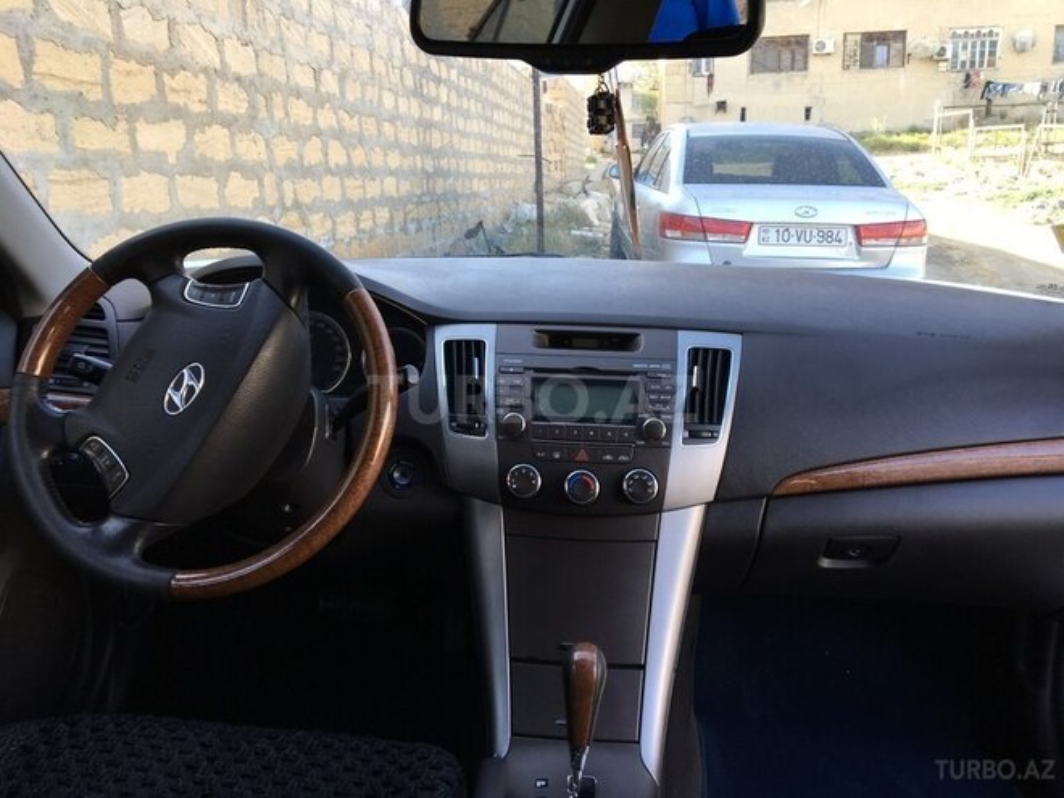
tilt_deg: -13.7
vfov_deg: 48.2
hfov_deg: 61.7
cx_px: 532
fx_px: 891
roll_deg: +1.1
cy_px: 399
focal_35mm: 29
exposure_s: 1/100
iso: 25
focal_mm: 4.15
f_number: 2.2
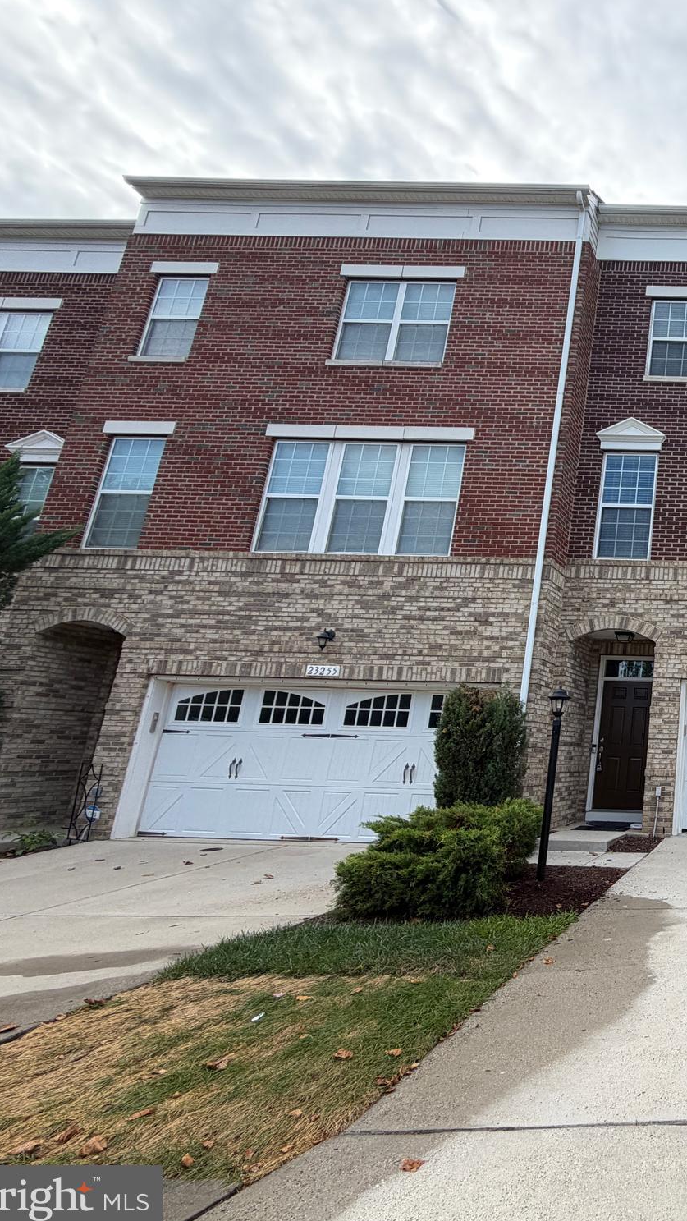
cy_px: 602
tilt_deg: +14.9
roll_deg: -1.4
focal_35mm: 21
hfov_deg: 40.3
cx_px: 798
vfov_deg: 83.8
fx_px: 680
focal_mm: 2.22
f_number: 2.2
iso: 40
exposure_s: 1/510
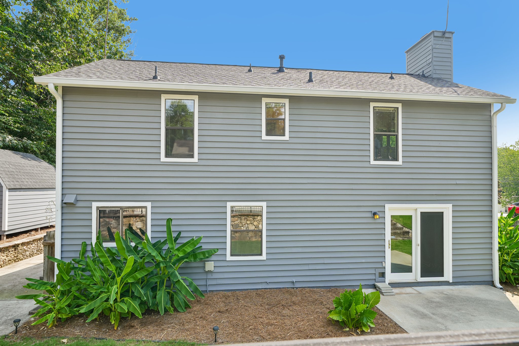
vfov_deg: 67.4
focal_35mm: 18
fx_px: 259
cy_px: 173
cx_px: 260
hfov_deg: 90.0
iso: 100
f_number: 8
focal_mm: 18
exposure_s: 1/40
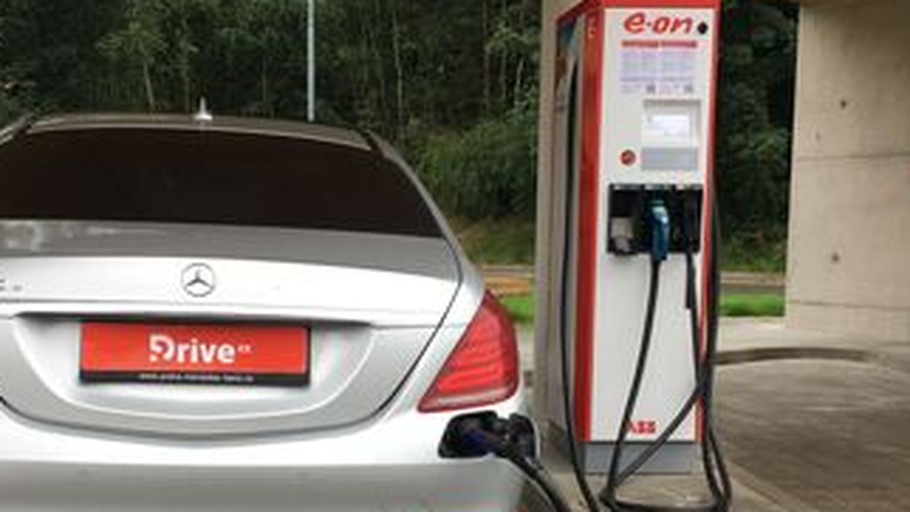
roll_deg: -1.0
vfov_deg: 23.3
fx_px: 1230
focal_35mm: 51
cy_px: 359
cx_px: 359
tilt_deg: -5.9
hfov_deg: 40.4
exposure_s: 1/100
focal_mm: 4.15
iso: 32
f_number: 2.2
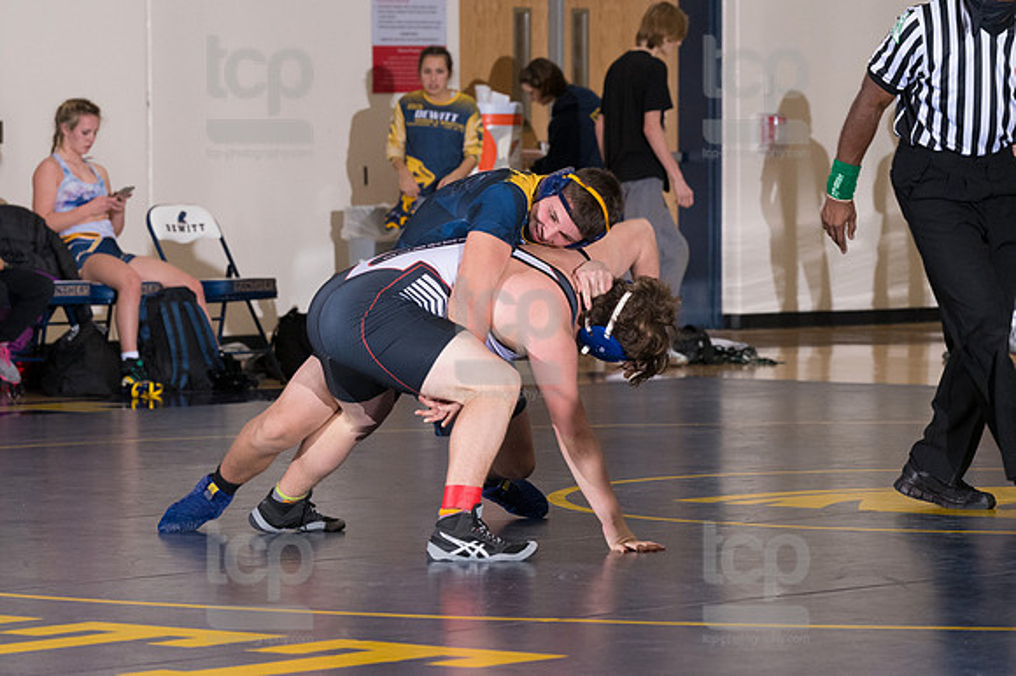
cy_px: 338
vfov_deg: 7.0
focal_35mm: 195
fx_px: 5500
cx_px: 508
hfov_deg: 10.6
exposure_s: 1/250
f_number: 5.6
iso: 2000
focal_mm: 130
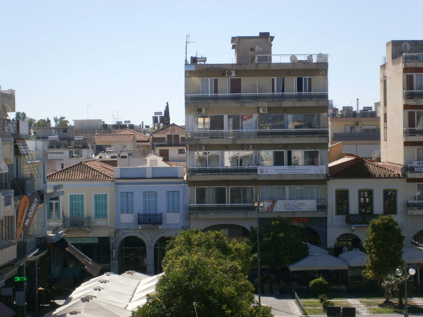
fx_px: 1356
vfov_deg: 13.3
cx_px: 212
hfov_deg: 17.7
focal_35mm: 111
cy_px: 158
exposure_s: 1/400
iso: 80
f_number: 5.8
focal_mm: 19.6
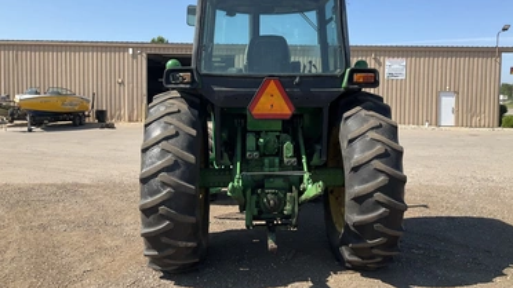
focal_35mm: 34
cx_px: 270
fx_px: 462
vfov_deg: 34.5
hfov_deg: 58.0
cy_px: 113
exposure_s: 1/1221
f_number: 1.8
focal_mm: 3
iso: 25
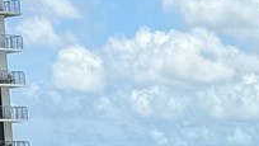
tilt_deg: -22.3
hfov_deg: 10.3
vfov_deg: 4.8
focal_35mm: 205
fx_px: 1409
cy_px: 745
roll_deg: -0.8
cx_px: 338
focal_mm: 6.76
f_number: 1.78
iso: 80
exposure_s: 1/1770
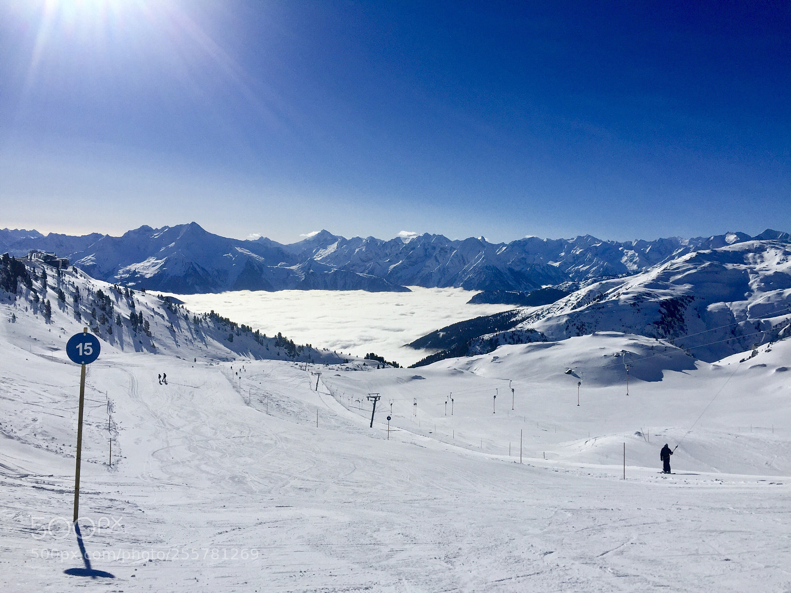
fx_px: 663
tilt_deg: -4.0
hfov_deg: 61.7
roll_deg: -0.8
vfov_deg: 48.2
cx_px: 396
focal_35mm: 29
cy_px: 296
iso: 40
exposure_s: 1/13333
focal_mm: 4.15
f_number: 2.2
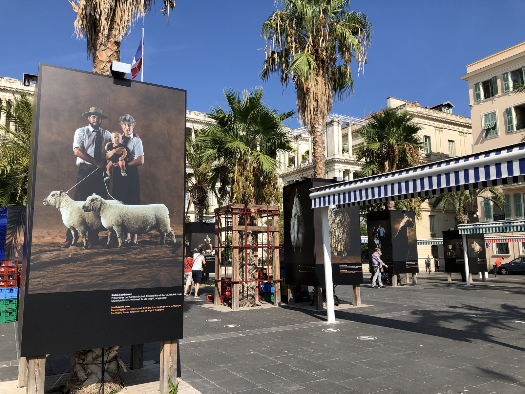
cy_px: 197
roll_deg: -1.4
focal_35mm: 28
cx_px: 262
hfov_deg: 63.4
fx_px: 425
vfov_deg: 49.7
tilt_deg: +8.0
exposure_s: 1/2000
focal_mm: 3.99
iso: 20
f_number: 1.8
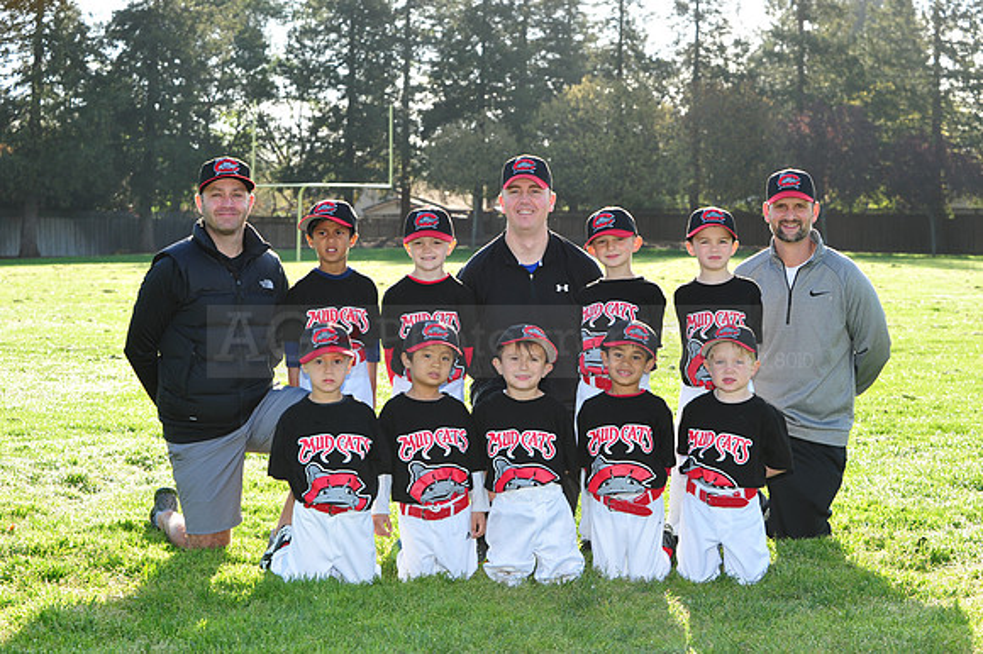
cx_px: 492
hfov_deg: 25.4
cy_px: 327
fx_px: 2183
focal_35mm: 80
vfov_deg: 17.0
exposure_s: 1/320
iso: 400
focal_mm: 80
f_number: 8
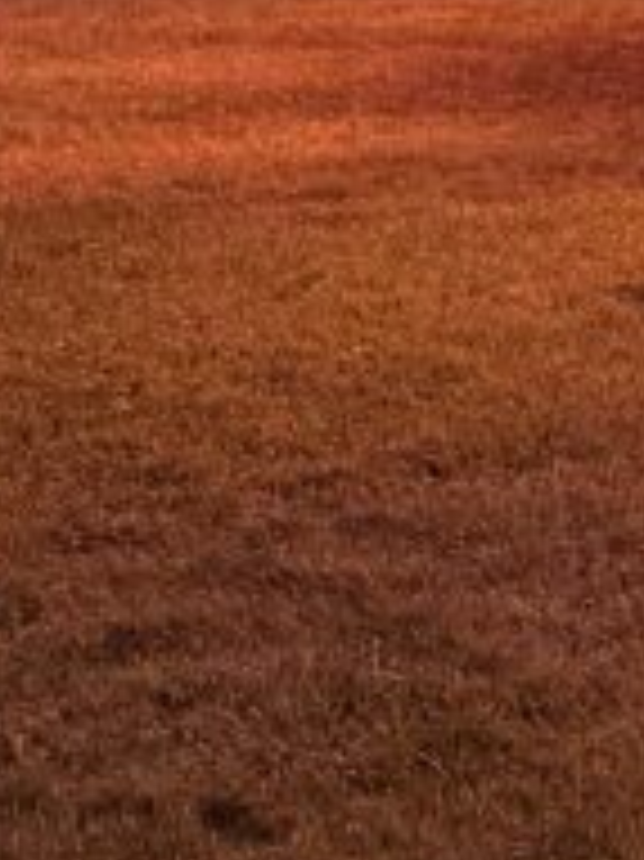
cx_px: 1090
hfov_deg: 10.9
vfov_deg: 13.1
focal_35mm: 129
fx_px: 3203
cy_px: -883
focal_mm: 6.76
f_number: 1.78
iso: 250
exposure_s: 1/60
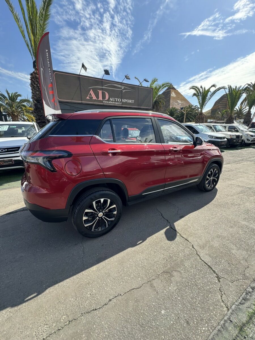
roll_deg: -1.3
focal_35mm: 14
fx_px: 138
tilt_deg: -16.0
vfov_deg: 102.1
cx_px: 128
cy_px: 170
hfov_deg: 85.7
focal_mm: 2.22
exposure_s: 1/390
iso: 40
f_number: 2.2
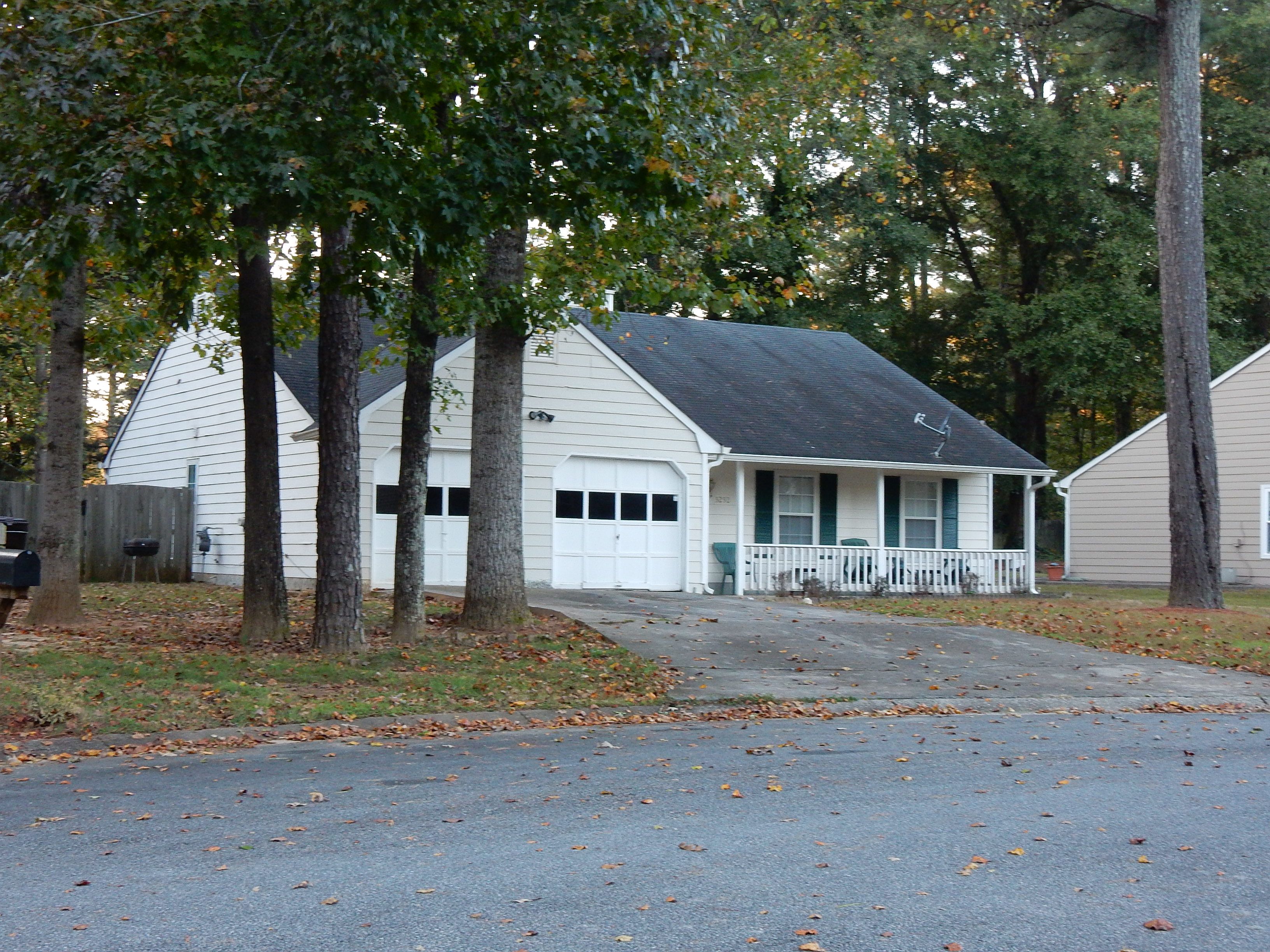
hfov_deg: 37.5
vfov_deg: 28.6
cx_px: 635
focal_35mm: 51
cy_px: 476
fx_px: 1871
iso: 280
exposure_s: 1/30
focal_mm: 9
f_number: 4.5
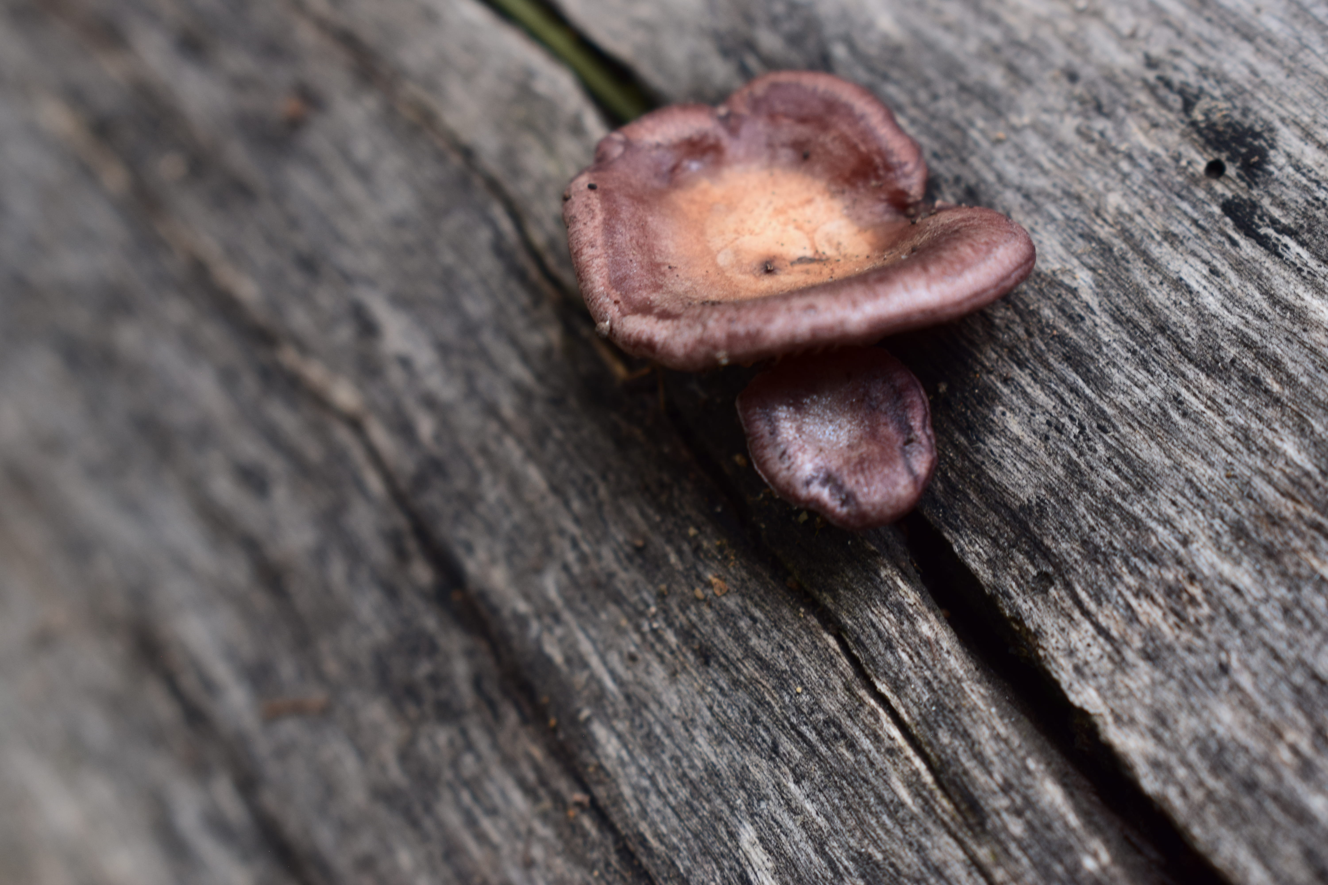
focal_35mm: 75
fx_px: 2766
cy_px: 442
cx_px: 664
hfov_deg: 27.0
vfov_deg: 18.2
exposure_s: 1/80
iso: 400
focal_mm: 50
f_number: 8
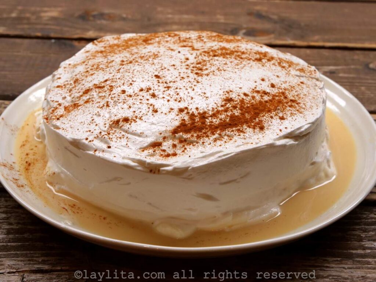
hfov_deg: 30.3
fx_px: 695
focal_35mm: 64
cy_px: 141
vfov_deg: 22.9
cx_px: 188
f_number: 7.1
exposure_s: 1/80
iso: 1250
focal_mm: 32
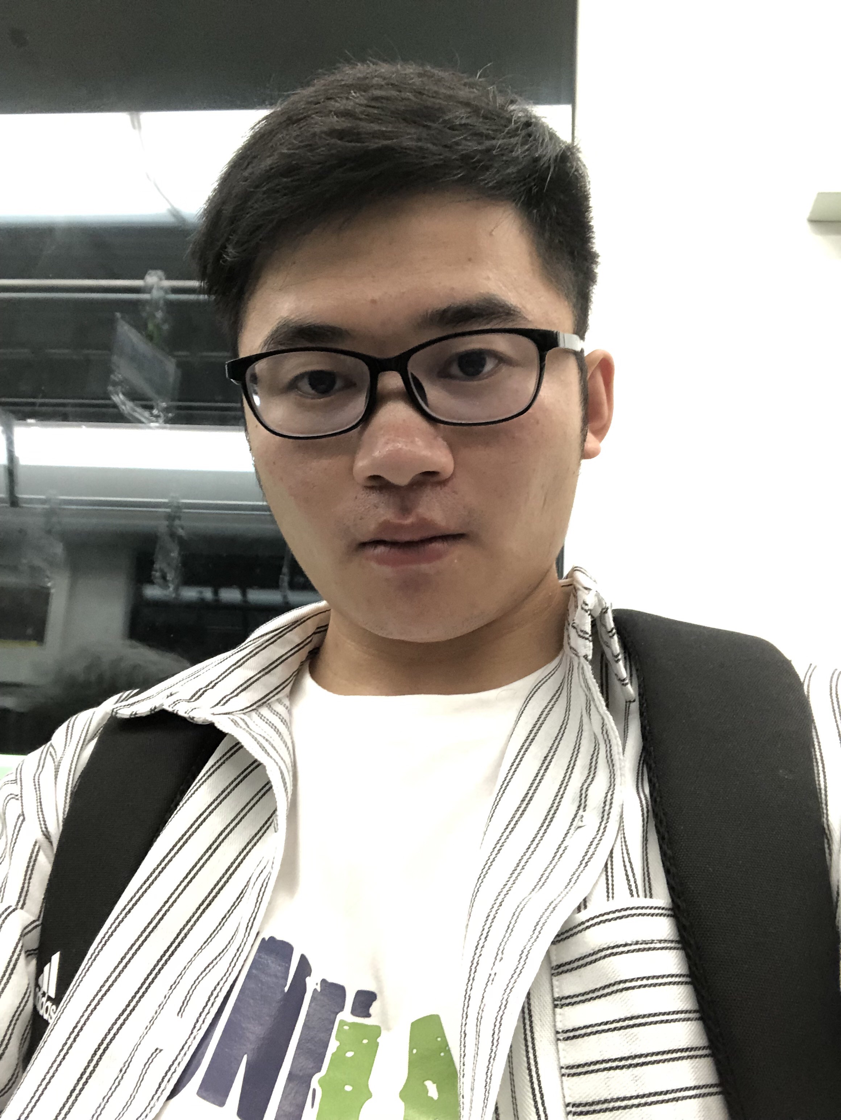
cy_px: 560
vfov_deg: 56.8
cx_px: 420
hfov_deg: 44.2
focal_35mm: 32
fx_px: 1035
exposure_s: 1/54
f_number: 2.2
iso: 250
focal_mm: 2.87
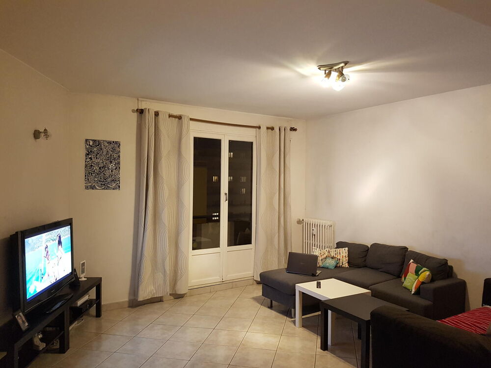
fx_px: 369
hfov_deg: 67.3
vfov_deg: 53.1
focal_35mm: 26
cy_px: 184
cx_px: 246
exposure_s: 1/14
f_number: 1.7
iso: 200
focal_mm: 4.2
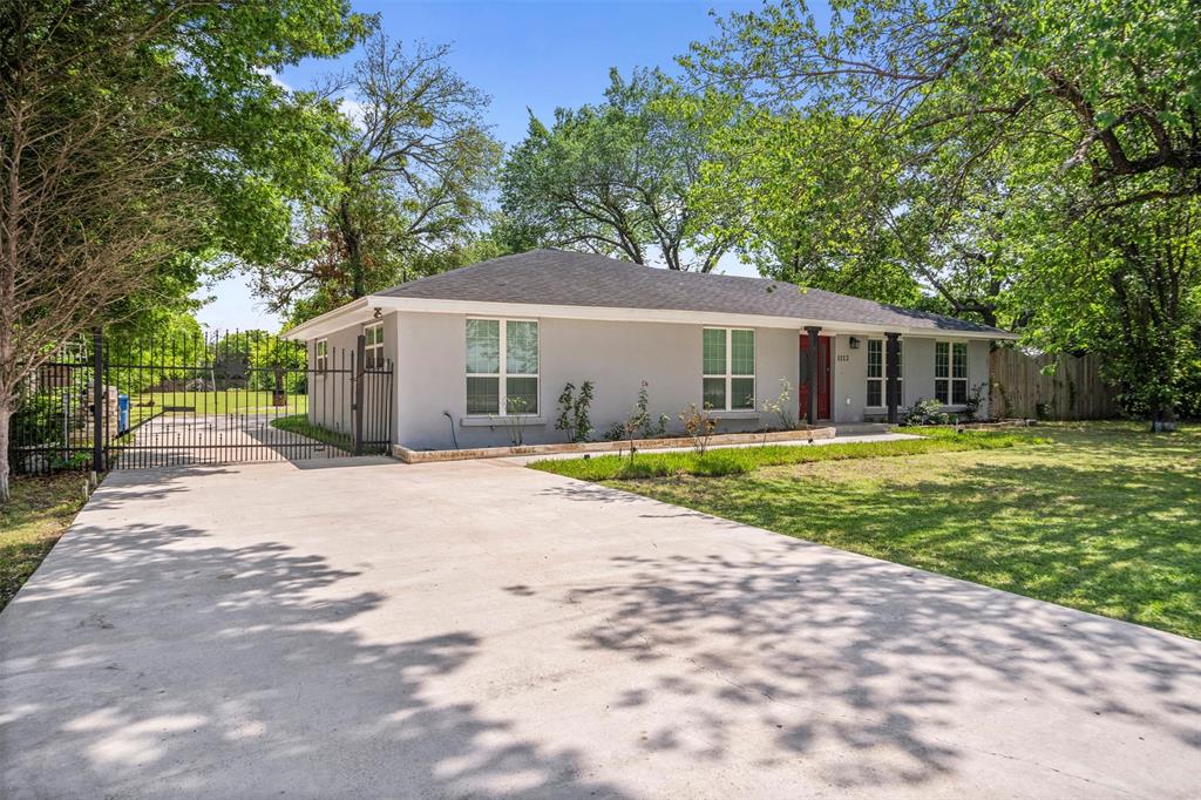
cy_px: 400
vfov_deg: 57.2
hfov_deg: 78.6
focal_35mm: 22
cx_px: 600
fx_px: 734
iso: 800
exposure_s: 1/640
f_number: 8
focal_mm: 22
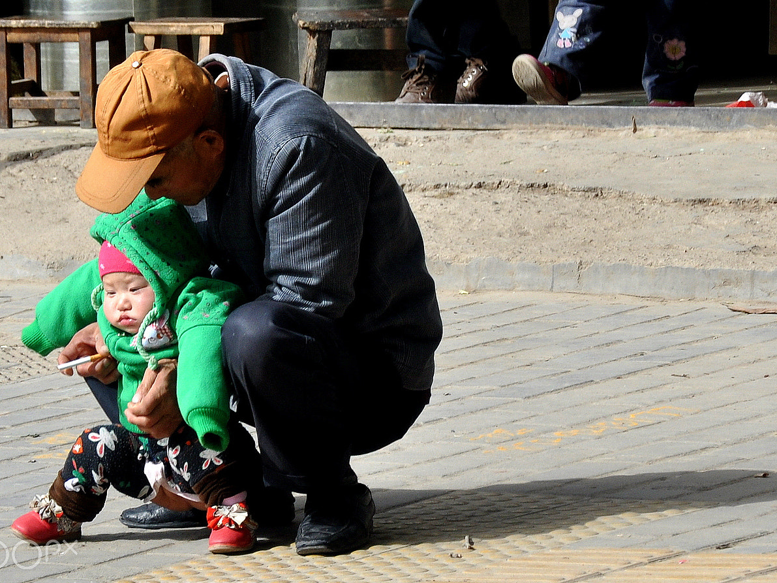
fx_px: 4571
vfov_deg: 7.3
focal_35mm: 204
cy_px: 291
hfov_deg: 9.7
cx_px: 438
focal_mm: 105
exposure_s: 1/250
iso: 200
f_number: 8
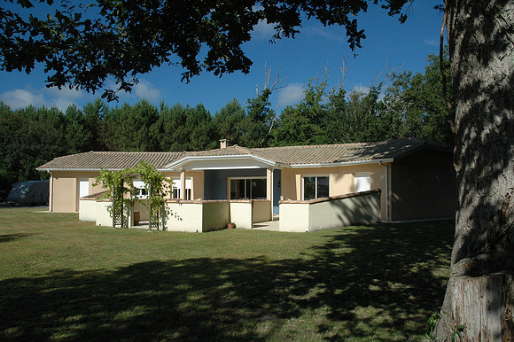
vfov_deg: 47.9
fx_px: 385
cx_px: 257
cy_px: 171
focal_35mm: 27
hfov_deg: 67.4
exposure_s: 1/500
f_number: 11
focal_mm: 18
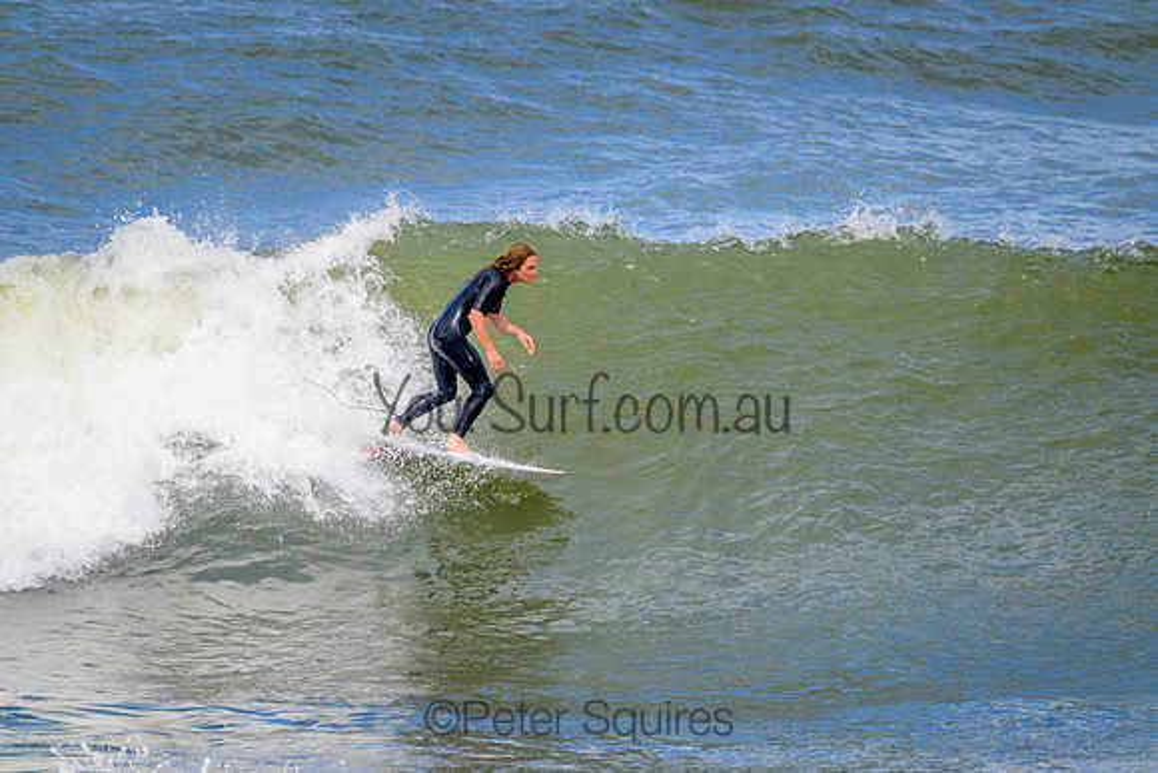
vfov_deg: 1.7
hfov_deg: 2.6
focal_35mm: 800
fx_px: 25738
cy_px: 386
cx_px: 579
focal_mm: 800
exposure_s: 1/2000
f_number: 11
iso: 720
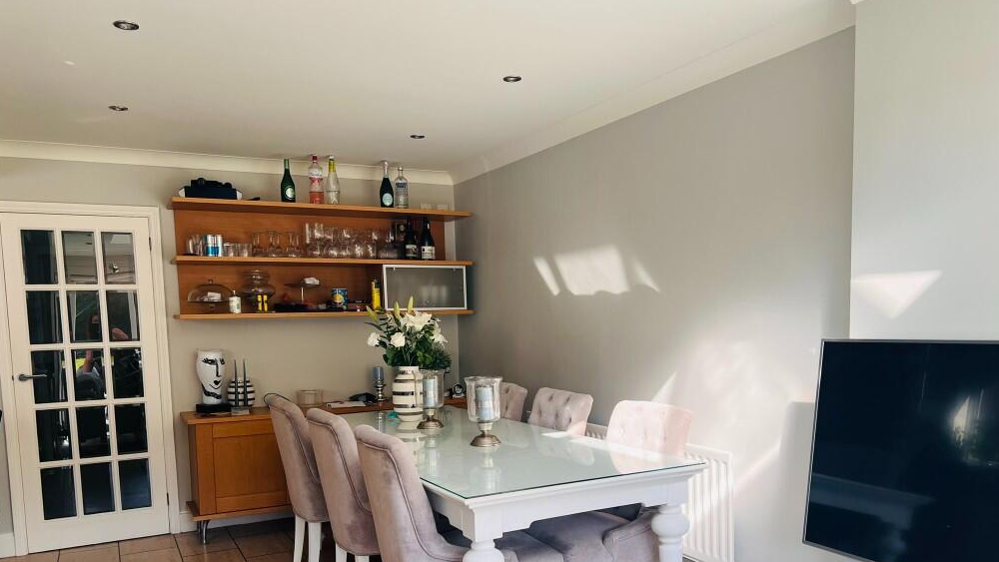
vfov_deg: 39.7
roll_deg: +1.4
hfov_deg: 66.1
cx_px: 507
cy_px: 379
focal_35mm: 29
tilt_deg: -5.4
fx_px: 768
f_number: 1.5
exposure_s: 1/277
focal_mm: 5.7
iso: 40
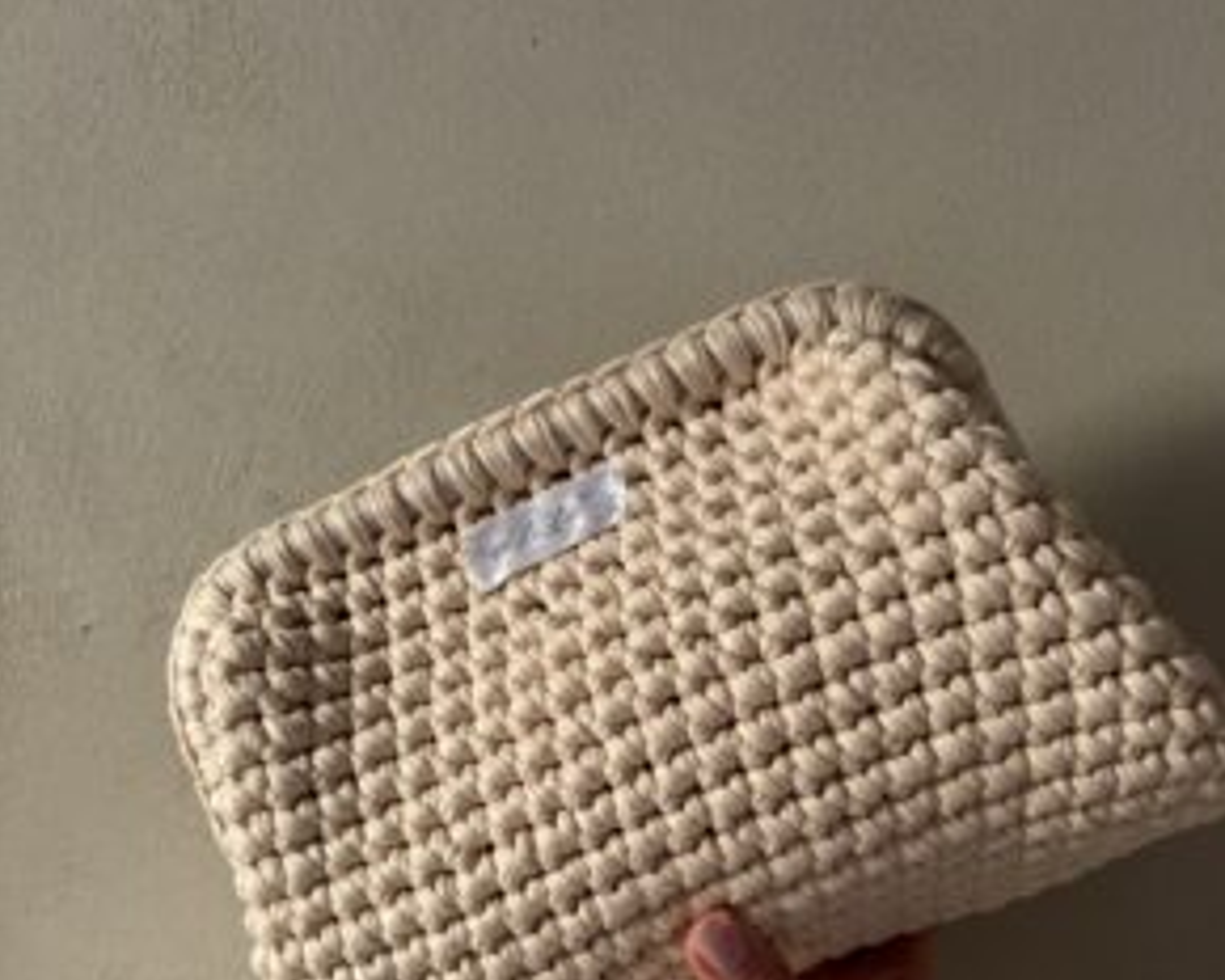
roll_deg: -3.8
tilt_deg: -9.2
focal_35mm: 35
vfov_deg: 41.4
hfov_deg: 51.5
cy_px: 693
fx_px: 1269
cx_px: 625
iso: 160
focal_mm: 5.96
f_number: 1.6
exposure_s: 1/49
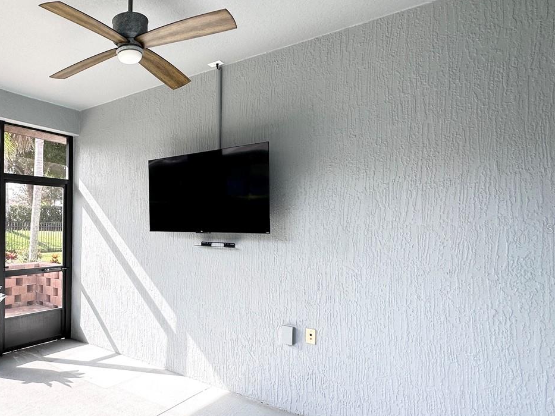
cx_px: 127
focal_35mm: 24
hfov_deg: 66.3
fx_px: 385
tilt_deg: -0.6
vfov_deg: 56.7
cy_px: 228
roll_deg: -0.1
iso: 40
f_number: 2.2
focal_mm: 2.22
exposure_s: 1/145
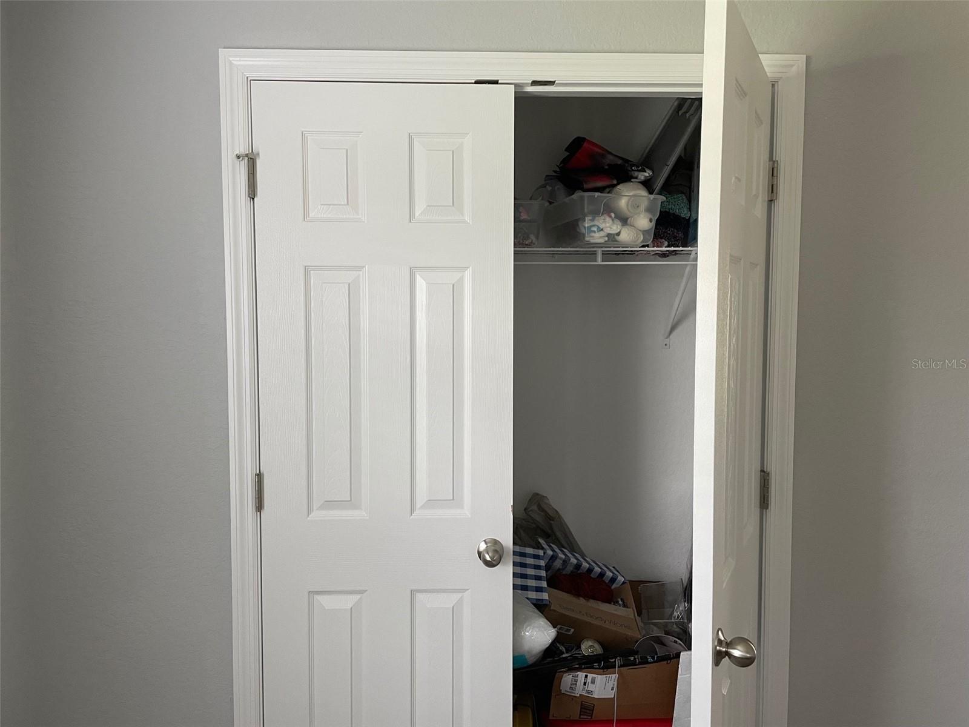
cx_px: 484
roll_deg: +0.3
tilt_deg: -4.6
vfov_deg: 53.1
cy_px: 364
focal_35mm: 26
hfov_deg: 67.3
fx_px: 728
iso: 160
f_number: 1.6
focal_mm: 4.2
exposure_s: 1/60
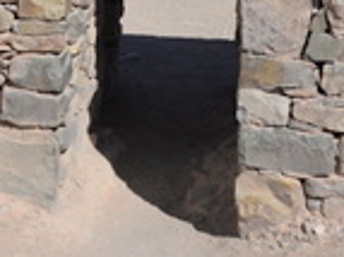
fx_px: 933
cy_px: -22
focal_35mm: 94
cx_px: -19
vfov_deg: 15.3
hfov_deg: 20.1
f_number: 9
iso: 100
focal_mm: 28
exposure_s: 1/320
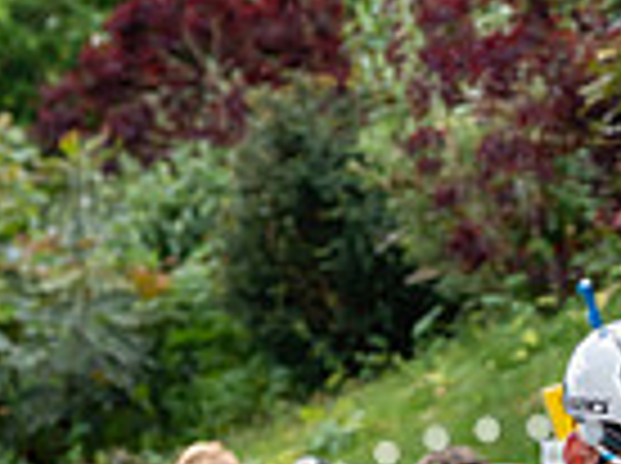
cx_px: 616
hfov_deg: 9.0
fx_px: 3940
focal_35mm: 220
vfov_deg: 6.7
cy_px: 455
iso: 1000
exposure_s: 1/1000
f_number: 5
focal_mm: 70
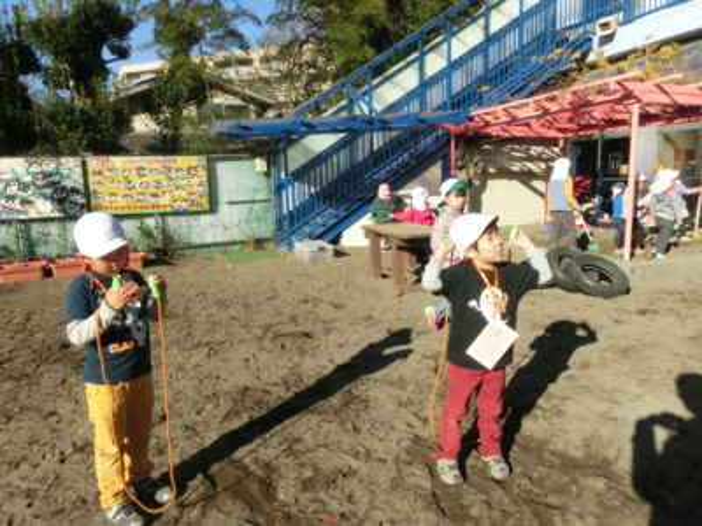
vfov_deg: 56.8
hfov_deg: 71.6
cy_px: 263
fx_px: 487
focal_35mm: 24
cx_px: 351
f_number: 3
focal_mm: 4.24
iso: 80
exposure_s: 1/1000
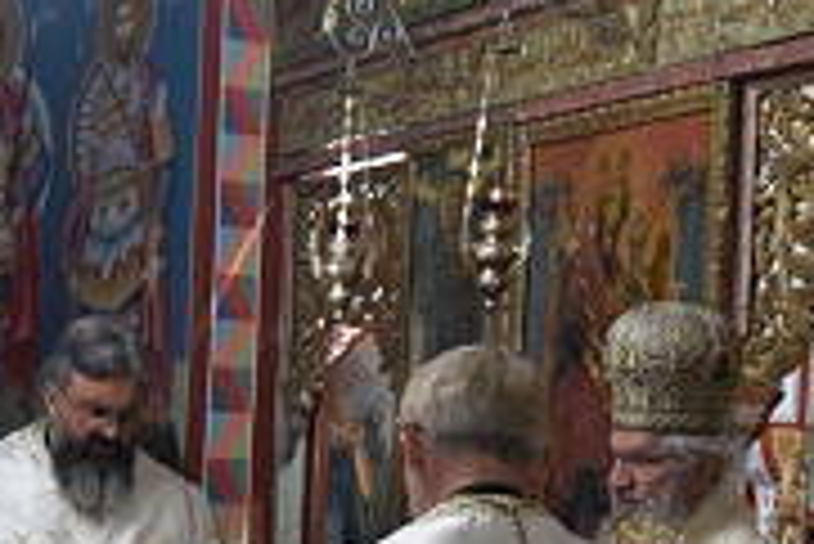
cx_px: 364
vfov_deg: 15.5
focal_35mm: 86
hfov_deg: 23.6
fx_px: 1946
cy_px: 589
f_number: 4
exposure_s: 1/60
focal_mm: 26
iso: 1250
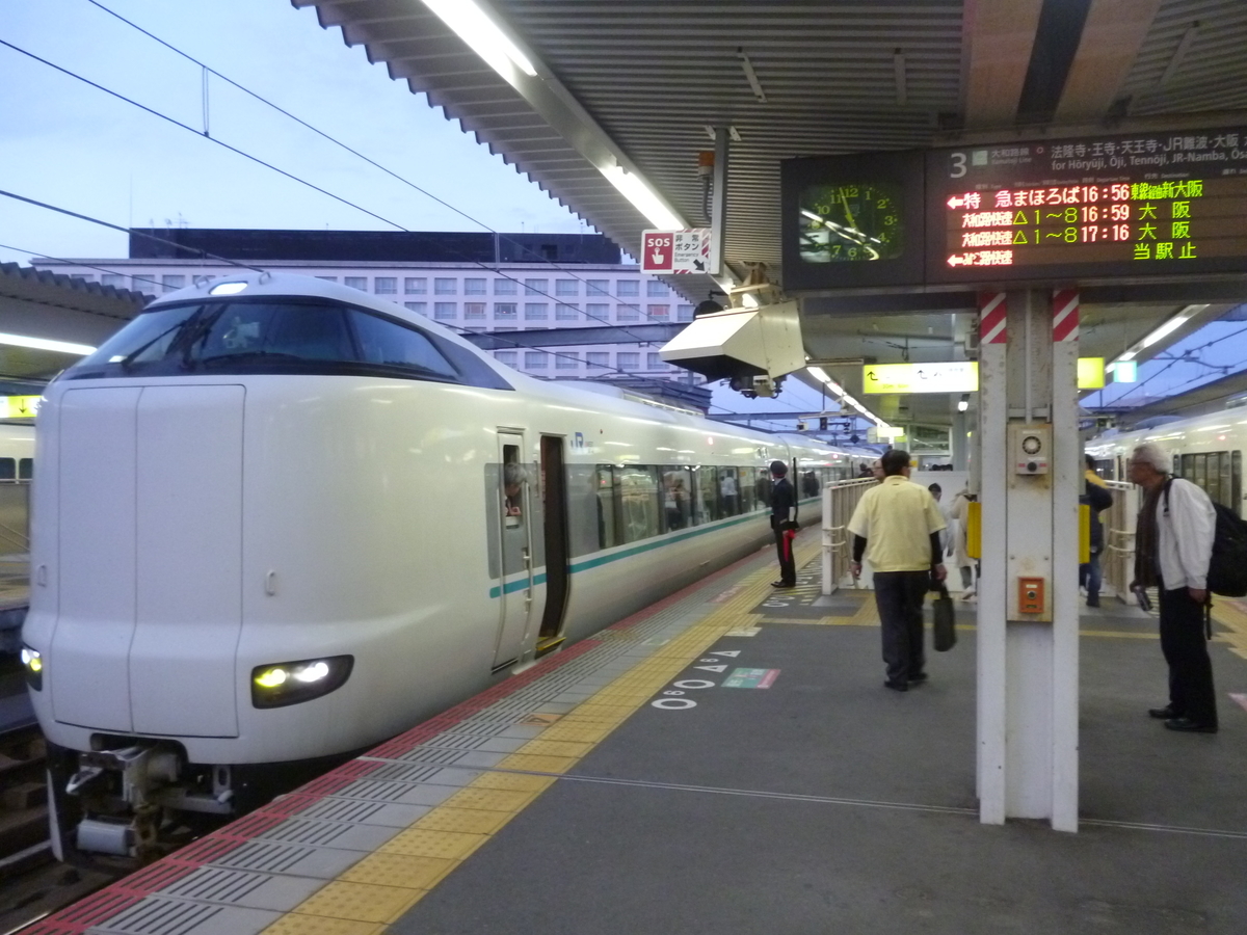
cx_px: 624
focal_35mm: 28
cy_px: 468
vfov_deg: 49.7
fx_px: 1009
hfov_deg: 63.4
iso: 400
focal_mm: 5
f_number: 3.1
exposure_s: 1/30
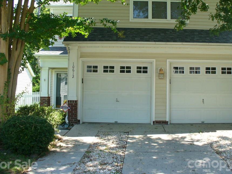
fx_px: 295
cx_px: 130
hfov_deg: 42.9
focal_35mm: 44
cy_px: 74
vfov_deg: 32.8
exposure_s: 1/200
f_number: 2.8
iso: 80
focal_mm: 6.1
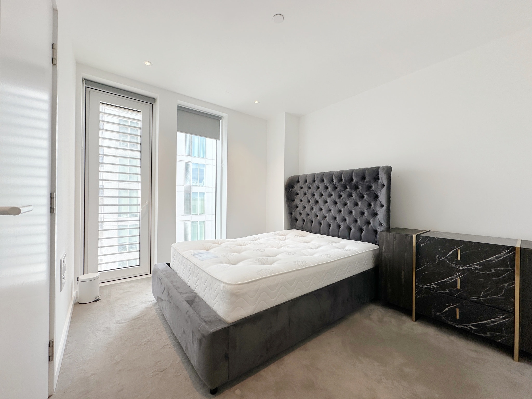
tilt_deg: -0.1
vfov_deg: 85.7
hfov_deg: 102.1
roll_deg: -0.6
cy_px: 200
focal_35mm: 14
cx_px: 266
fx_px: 215
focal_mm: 2.22
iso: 50
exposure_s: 1/100
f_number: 2.2
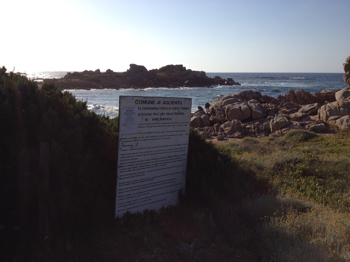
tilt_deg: -10.9
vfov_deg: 40.7
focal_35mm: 35
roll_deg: +1.8
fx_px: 354
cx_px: 175
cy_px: 131
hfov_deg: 52.6
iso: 50
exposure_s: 1/3067
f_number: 2.4
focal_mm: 4.28
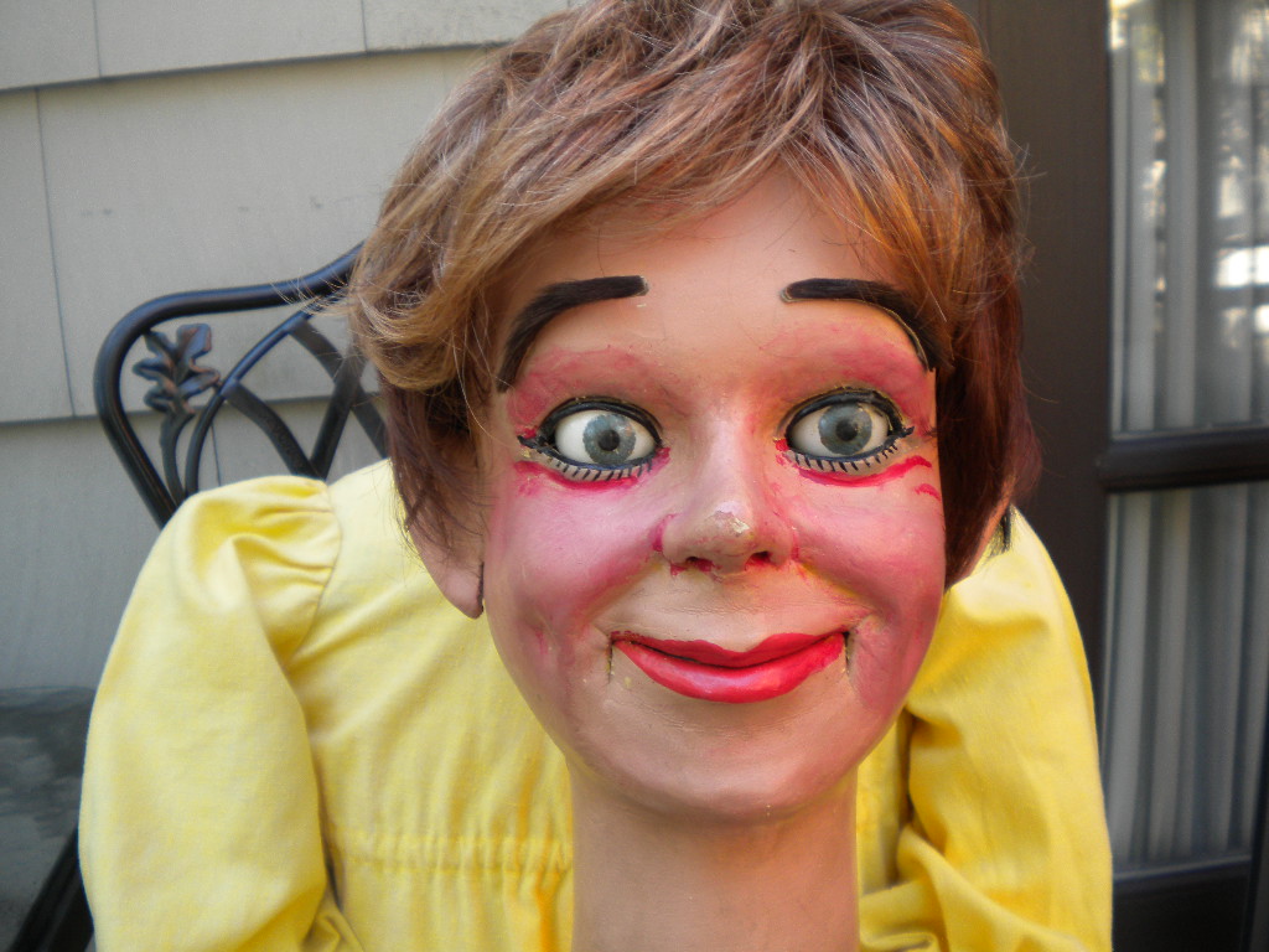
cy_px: 476
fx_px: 1283
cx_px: 634
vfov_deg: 40.7
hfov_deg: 52.6
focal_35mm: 35
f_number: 3.1
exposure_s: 1/55.5
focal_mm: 6.3
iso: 101
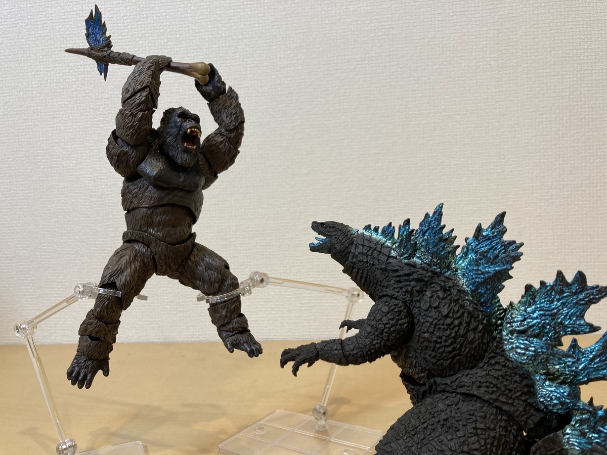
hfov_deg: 63.4
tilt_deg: -3.1
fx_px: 491
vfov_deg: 49.7
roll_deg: +2.3
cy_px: 228
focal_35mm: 28
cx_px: 304
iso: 64
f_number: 1.8
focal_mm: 3.99
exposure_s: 1/50
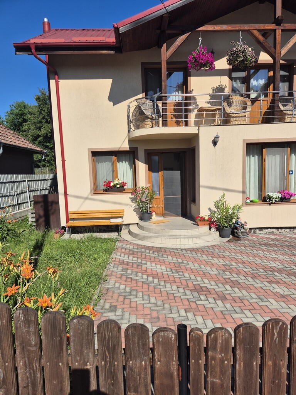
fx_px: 262
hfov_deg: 58.9
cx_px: 148
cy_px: 198
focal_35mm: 23
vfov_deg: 73.9
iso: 25
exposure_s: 1/2552
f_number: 1.8
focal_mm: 5.4
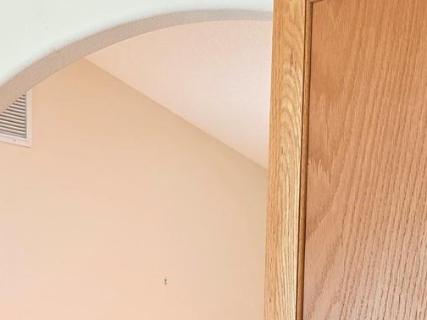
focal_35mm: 73
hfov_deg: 25.4
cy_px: 389
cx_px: -2
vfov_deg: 19.0
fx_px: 900
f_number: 1.4
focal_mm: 6.5
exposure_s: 1/120
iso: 160
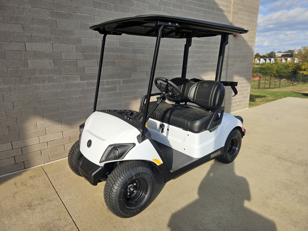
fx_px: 205
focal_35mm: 23
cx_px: 154
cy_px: 116
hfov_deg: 73.9
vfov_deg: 58.9
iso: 25
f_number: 1.8
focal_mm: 5.4
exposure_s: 1/1542
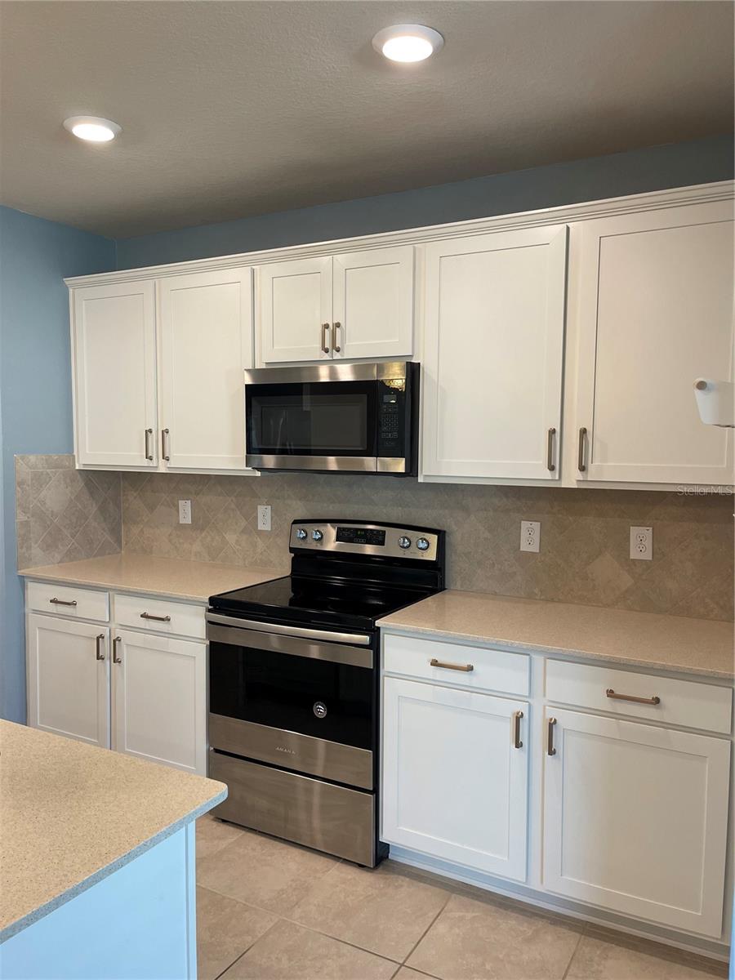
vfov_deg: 67.3
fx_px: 736
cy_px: 490
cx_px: 368
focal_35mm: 26
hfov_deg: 53.1
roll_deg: -1.3
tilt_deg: -3.2
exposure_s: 1/120
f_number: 1.6
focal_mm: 5.1
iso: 125
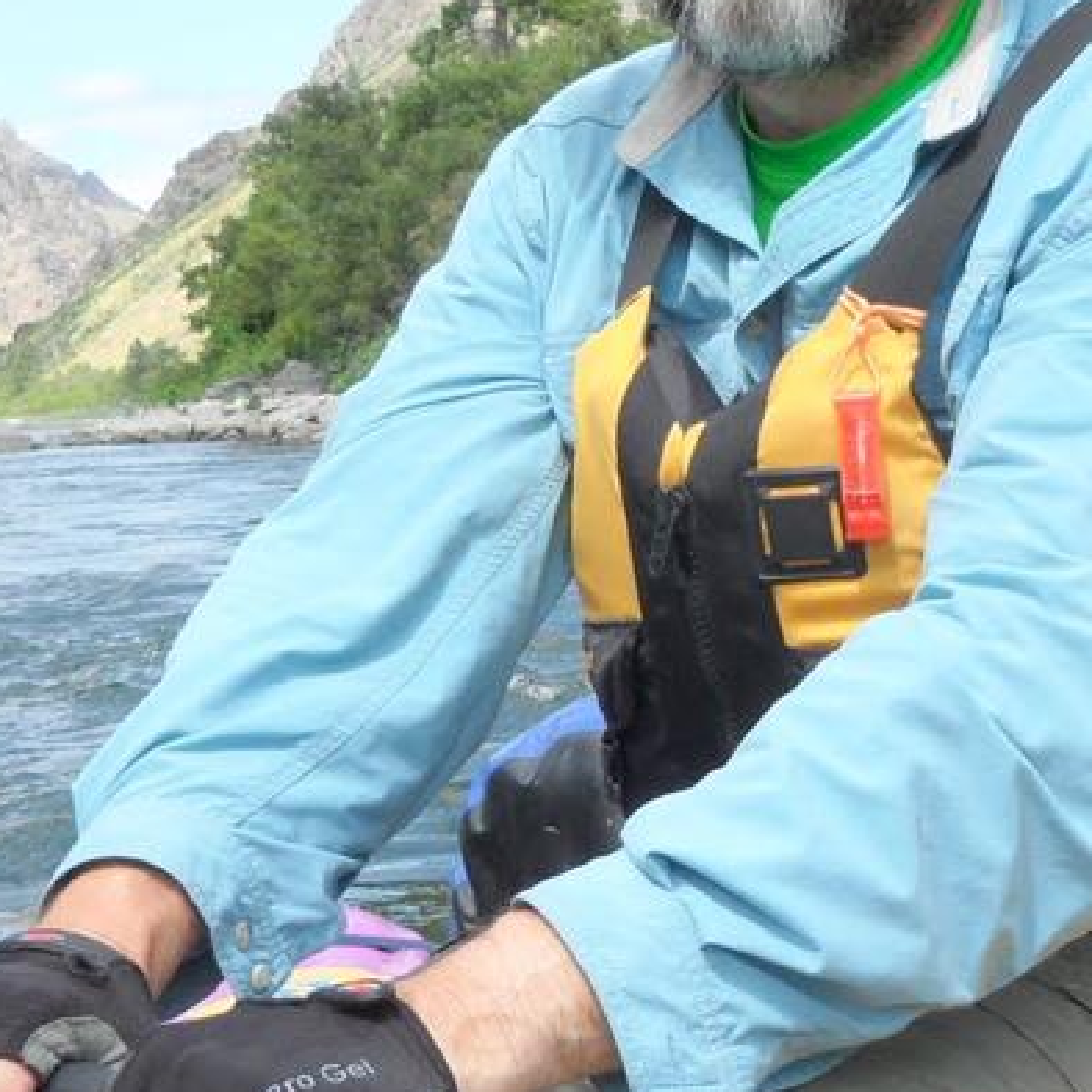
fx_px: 2891
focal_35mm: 81
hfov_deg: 21.2
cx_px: 815
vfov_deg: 21.4
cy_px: 565
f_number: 3.5
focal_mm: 4.9
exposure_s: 1/350
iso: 80
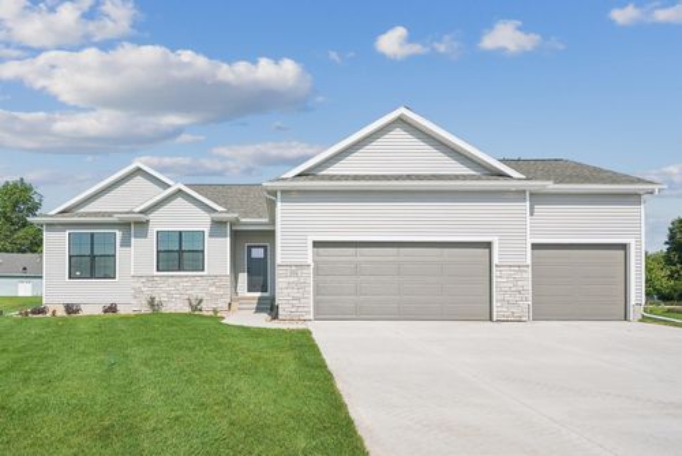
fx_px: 322
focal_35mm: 17
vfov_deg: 70.5
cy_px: 228
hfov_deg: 93.2
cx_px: 341
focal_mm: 17
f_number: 9
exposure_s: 1/2000
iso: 400
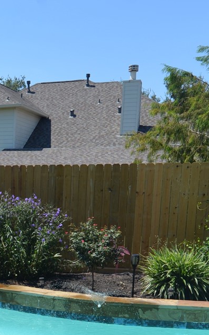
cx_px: -48
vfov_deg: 31.1
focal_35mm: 63
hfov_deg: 19.3
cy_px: 298
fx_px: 574
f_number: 9
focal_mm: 18
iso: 100
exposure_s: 1/320
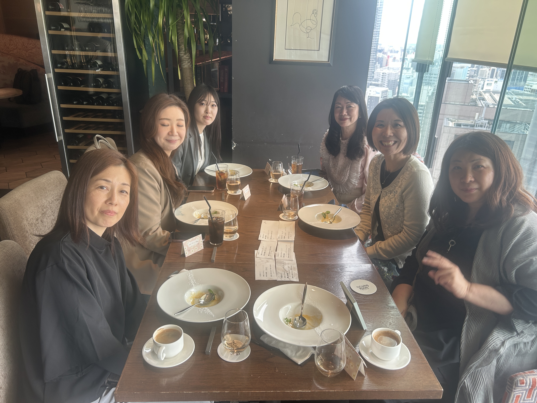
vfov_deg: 53.1
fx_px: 403
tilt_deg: -22.7
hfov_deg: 67.3
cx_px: 268
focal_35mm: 26
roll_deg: -1.9
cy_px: 202
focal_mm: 5.7
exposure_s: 1/132
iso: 40
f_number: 1.5
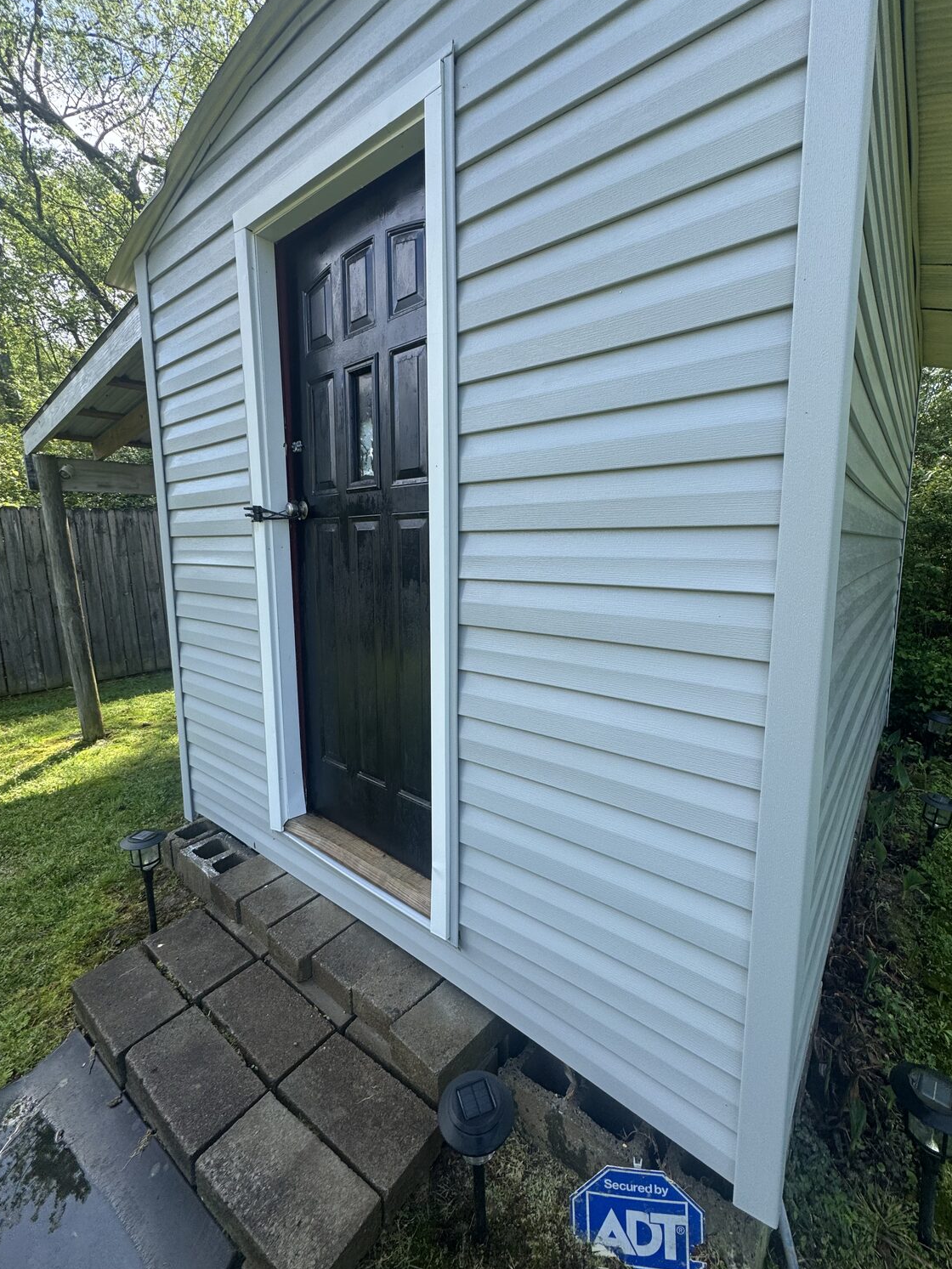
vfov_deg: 98.1
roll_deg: +1.4
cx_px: 490
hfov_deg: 81.7
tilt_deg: -8.6
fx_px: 550
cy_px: 620
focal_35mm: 15
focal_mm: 2.22
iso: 40
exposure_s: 1/464
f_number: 2.2
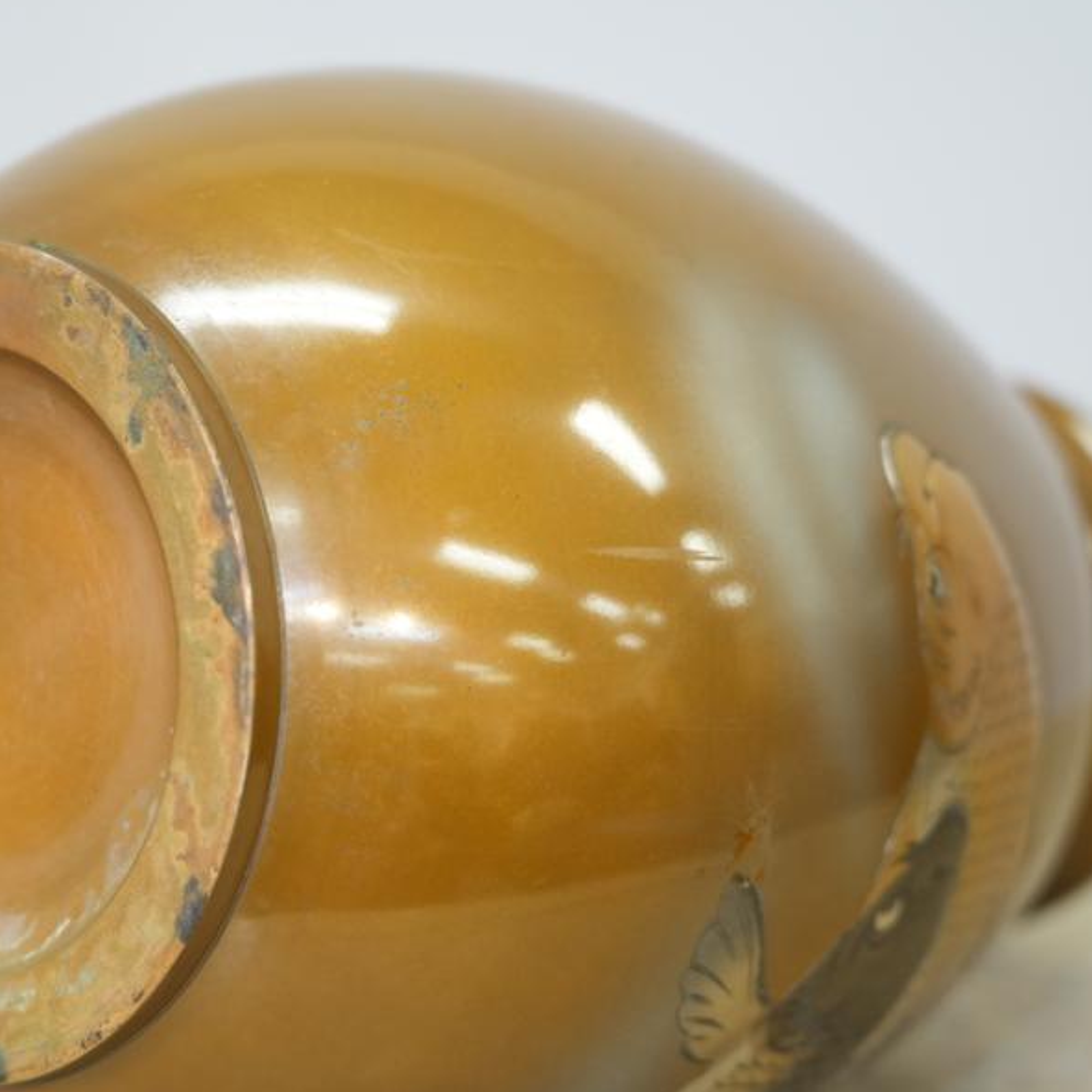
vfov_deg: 14.2
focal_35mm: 123
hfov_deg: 14.2
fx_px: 4390
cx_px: 347
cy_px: 615
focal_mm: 79
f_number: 4
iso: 1000
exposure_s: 1/80
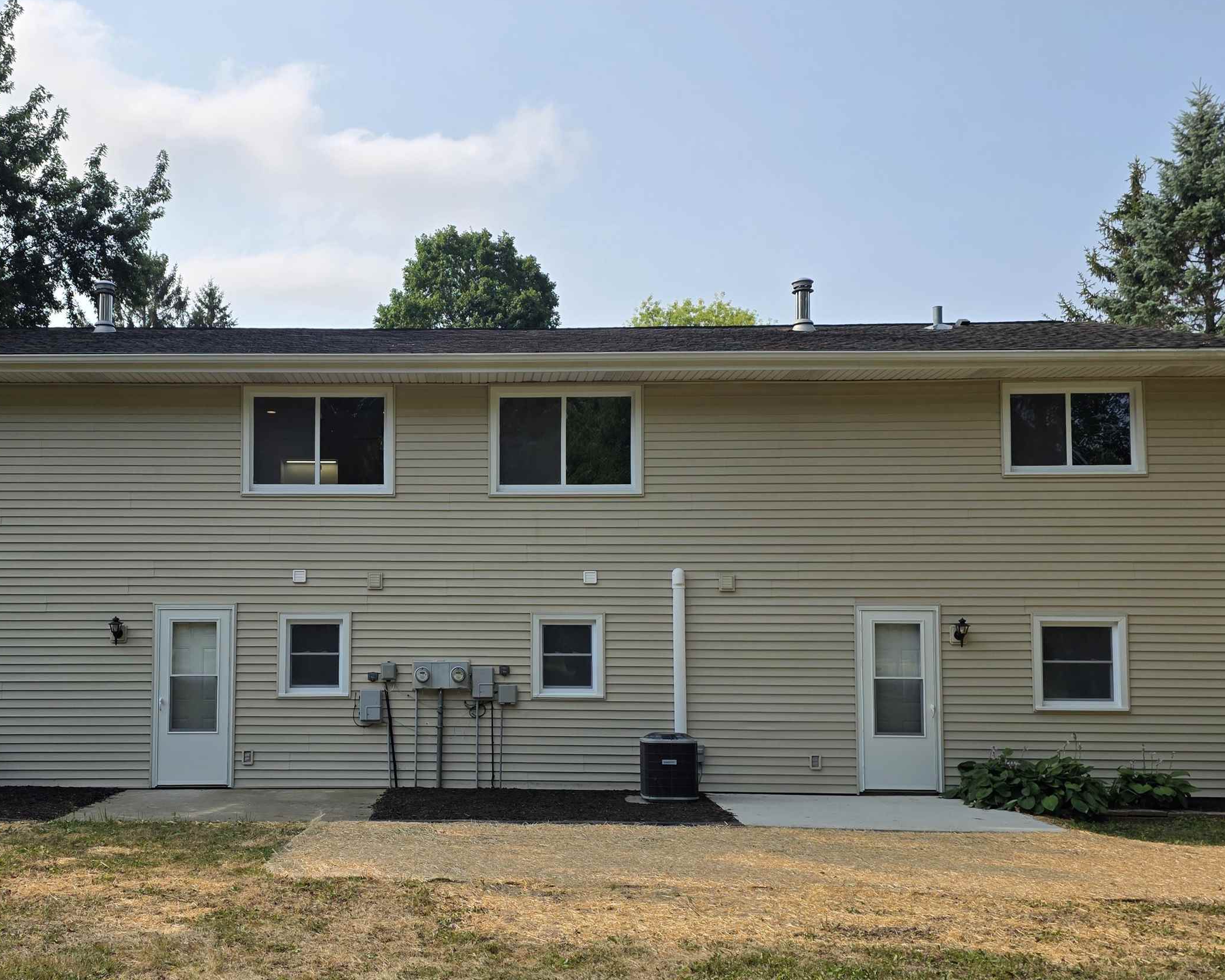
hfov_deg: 53.5
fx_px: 1196
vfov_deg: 44.4
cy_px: 577
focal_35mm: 33
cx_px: 443
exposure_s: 1/5153
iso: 80
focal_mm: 6.3
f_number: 1.7
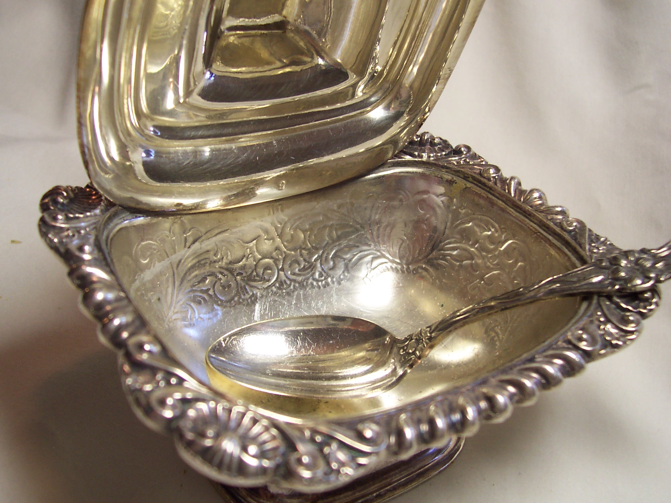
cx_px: 336
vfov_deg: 38.7
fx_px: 717
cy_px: 252
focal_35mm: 37
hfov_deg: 50.1
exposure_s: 1/60
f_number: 2.8
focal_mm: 5.6
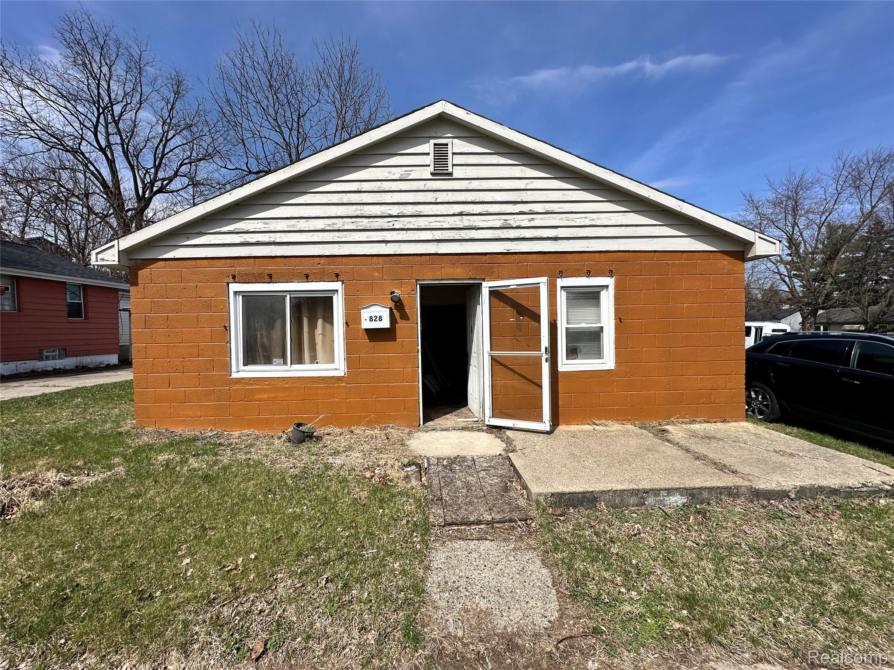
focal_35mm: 14
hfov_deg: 102.1
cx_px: 447
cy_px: 335
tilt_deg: -0.5
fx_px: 362
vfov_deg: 85.7
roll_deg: +1.9
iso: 40
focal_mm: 2.22
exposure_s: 1/3125
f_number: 2.2
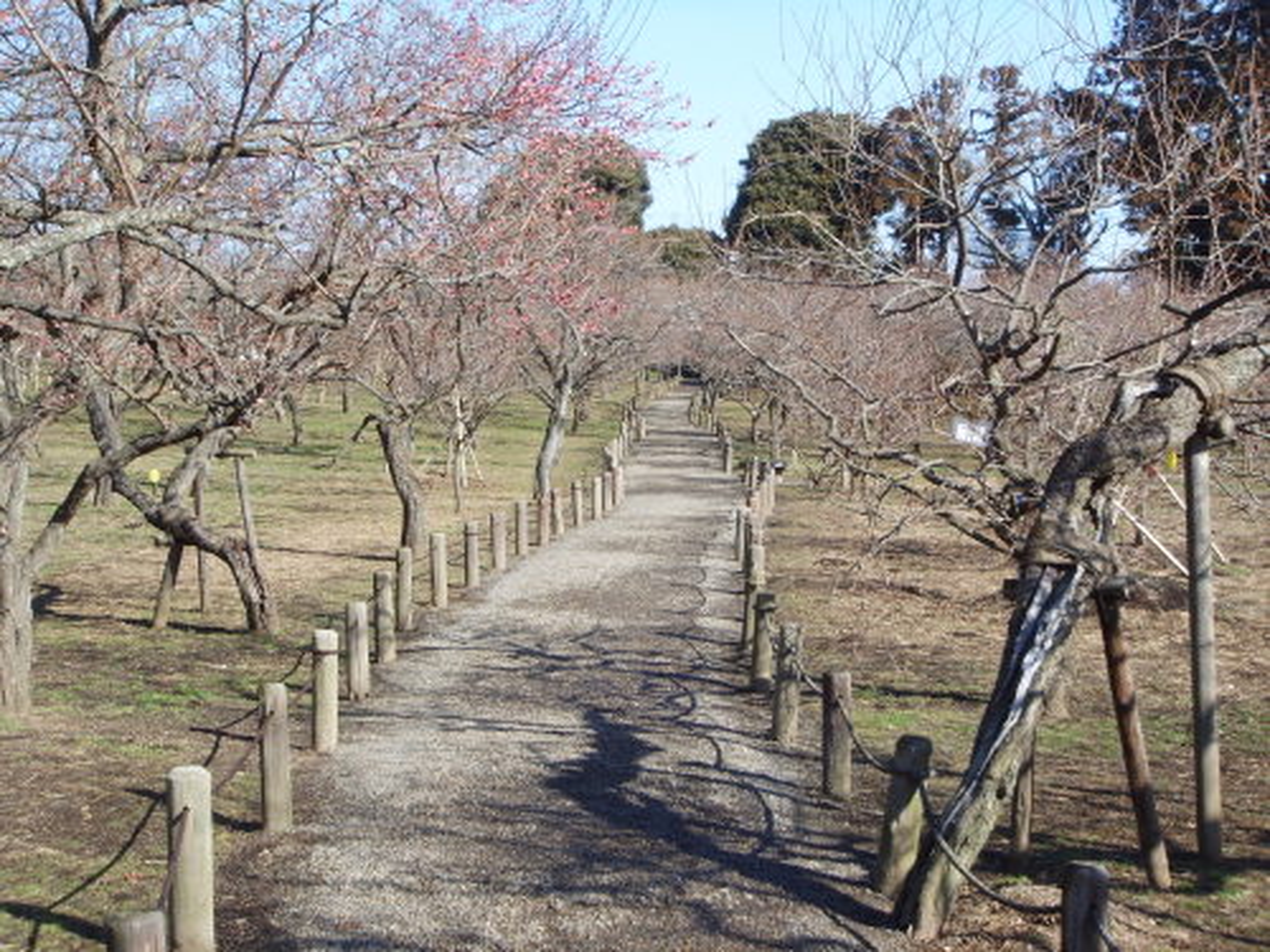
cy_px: 476
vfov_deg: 24.4
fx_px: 2201
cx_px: 635
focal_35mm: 60
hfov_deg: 32.2
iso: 50
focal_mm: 10.2
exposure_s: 1/125
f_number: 6.9
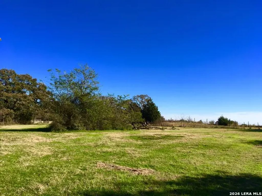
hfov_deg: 61.7
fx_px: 219
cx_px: 131
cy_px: 98
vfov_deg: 48.2
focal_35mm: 29
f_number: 2.2
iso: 25
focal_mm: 4.15
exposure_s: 1/1538
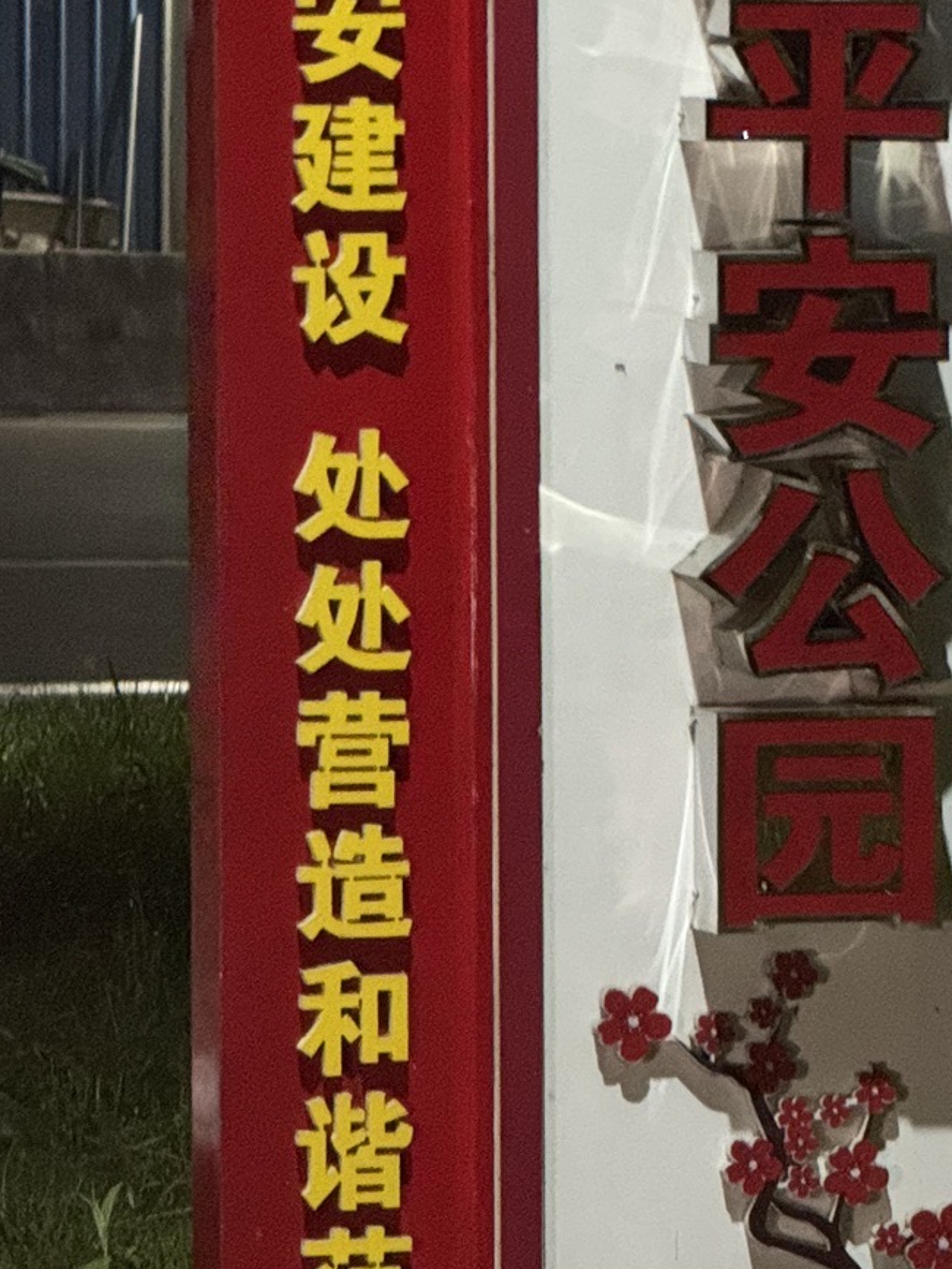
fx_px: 10152
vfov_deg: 7.1
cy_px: -45
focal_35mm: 277
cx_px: 622
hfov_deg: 5.4
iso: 1600
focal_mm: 15.66
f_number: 2.8
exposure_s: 1/30
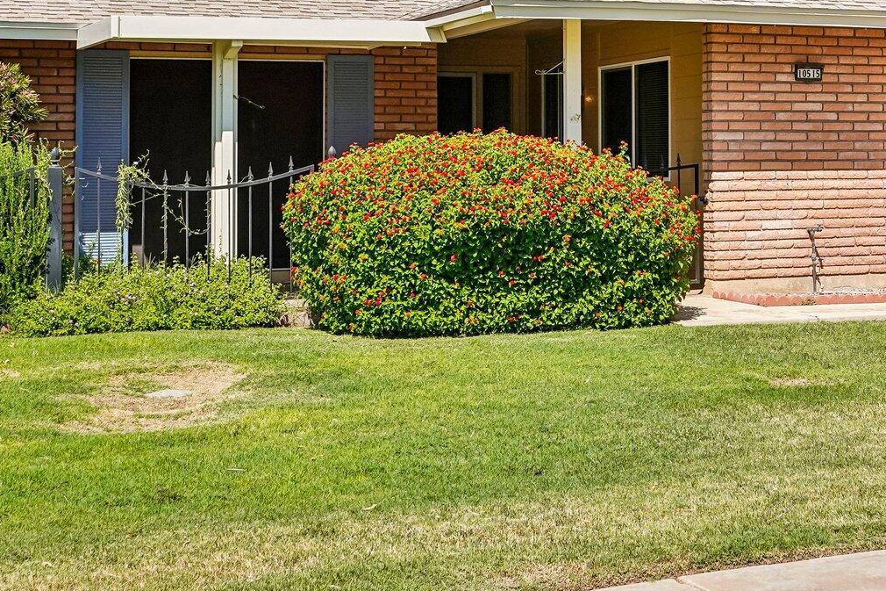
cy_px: 70
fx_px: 1747
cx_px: 806
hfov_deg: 27.4
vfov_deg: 18.9
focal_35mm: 71
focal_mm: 35
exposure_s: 1/1000
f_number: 8
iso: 400
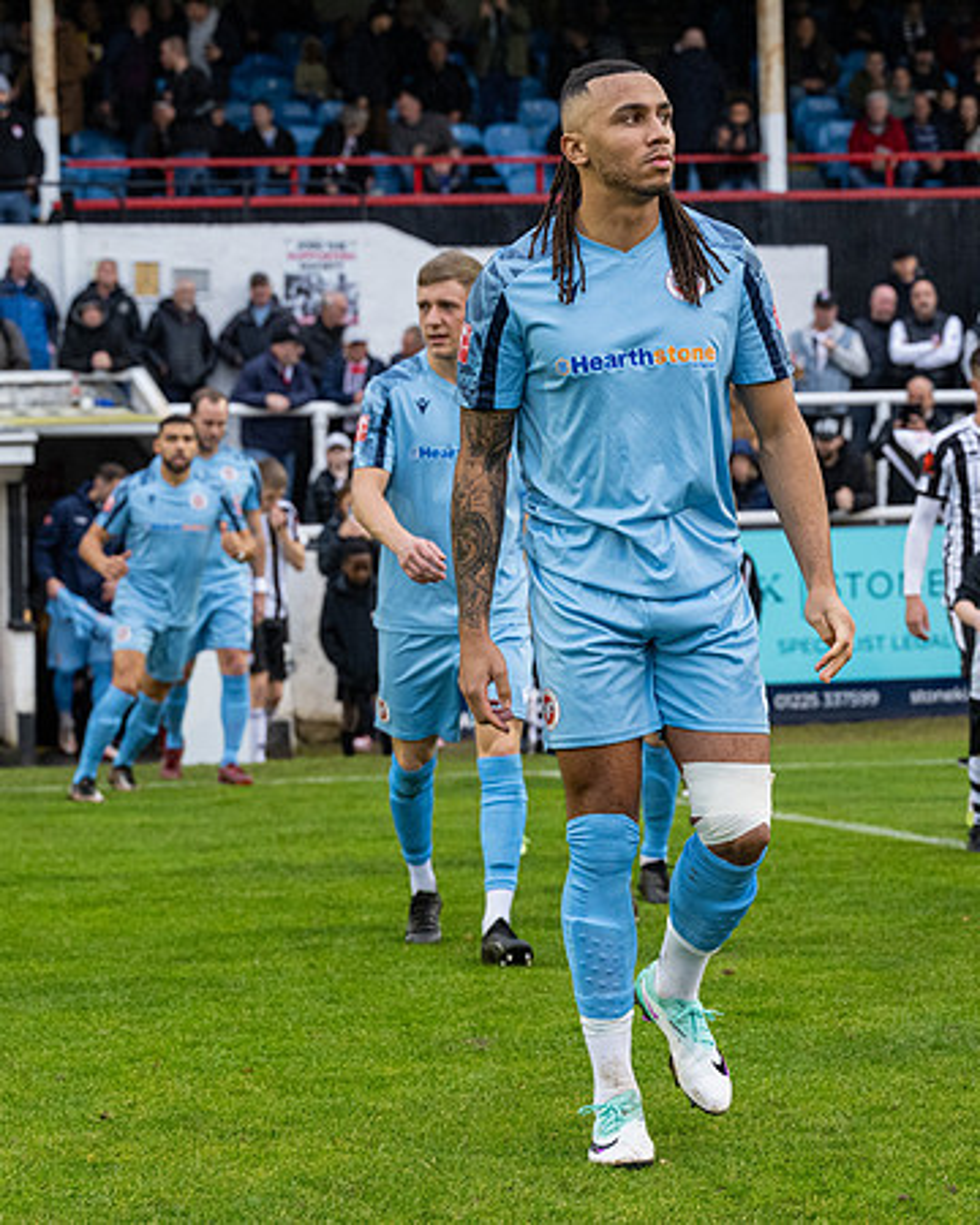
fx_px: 4129
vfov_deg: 16.9
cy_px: 674
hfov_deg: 13.5
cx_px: 566
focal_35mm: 114
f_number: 4
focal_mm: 70
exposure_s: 1/500
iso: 2000
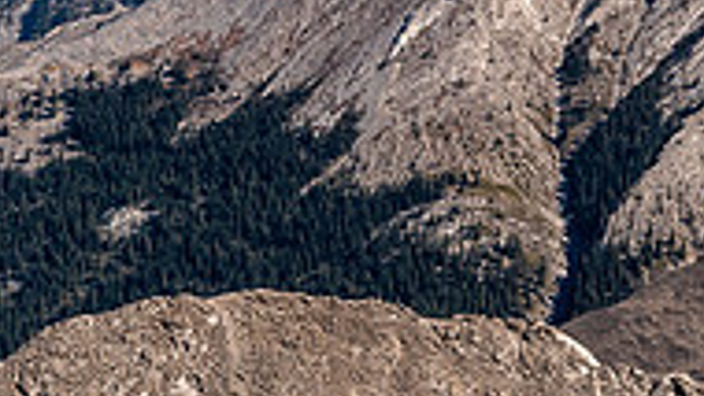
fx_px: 12417
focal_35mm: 665
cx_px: 52
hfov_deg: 3.2
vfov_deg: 1.8
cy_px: -254
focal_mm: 100
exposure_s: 1/250
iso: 200
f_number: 8
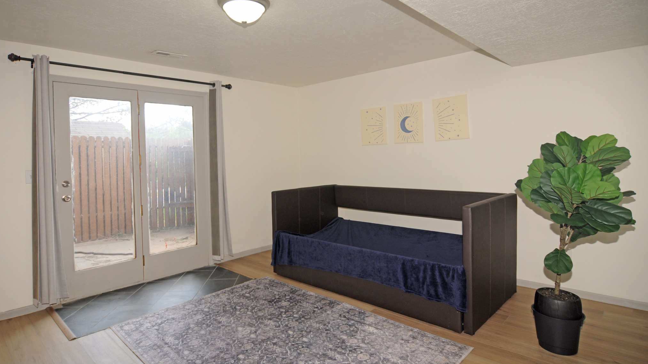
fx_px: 326
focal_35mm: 19
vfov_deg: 58.3
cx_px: 322
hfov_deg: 89.6
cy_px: 175
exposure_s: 1/60
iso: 200
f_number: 4
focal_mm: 12
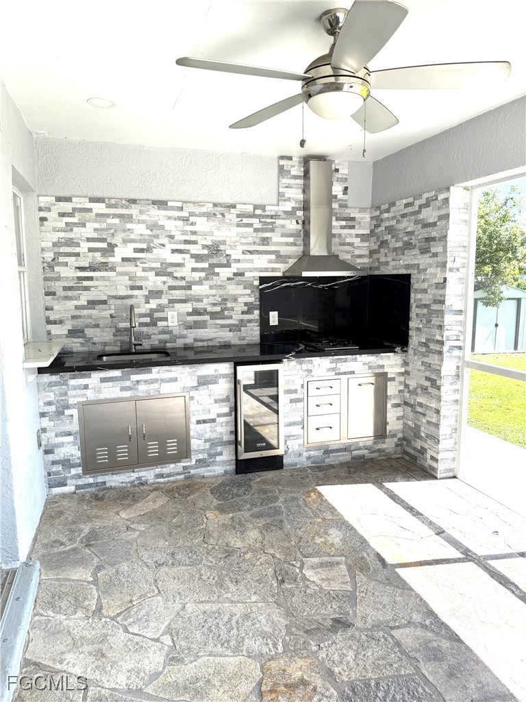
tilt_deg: -7.0
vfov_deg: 71.6
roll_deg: +0.8
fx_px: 486
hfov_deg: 56.8
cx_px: 263
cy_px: 351
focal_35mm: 24
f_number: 1.78
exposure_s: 1/858
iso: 100
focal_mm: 6.76
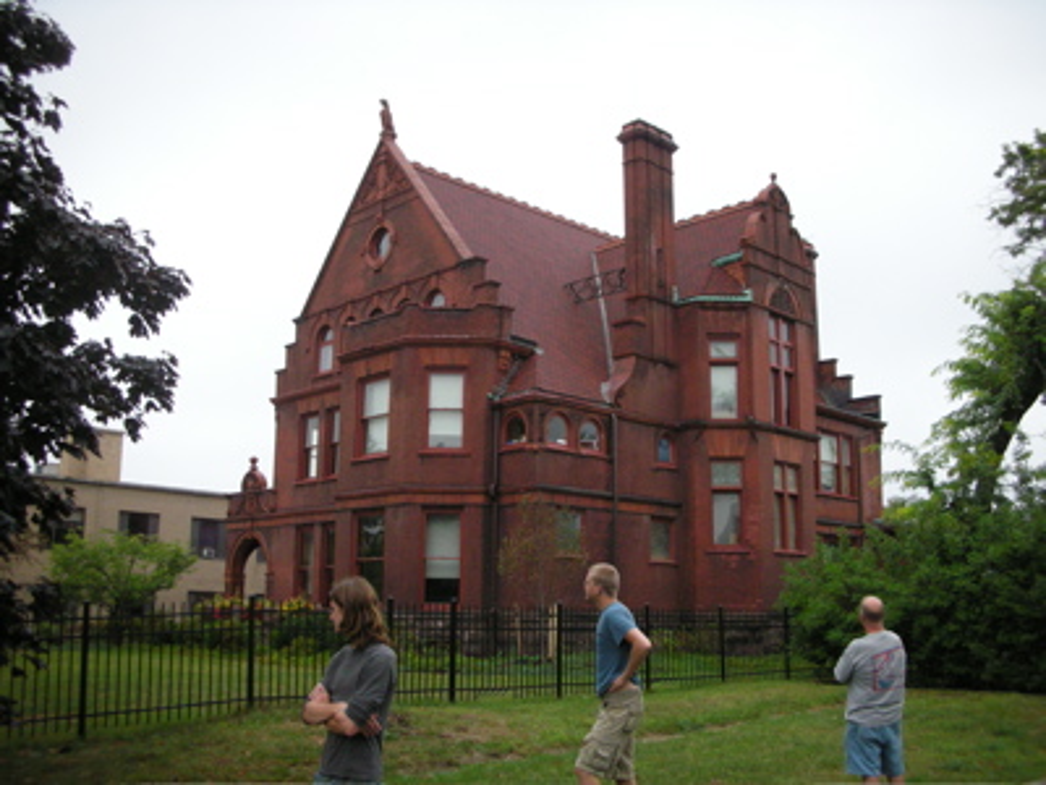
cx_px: 523
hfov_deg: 52.6
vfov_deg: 40.7
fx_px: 1058
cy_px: 392
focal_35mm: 35
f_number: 2.8
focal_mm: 5.8
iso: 200
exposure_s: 1/394
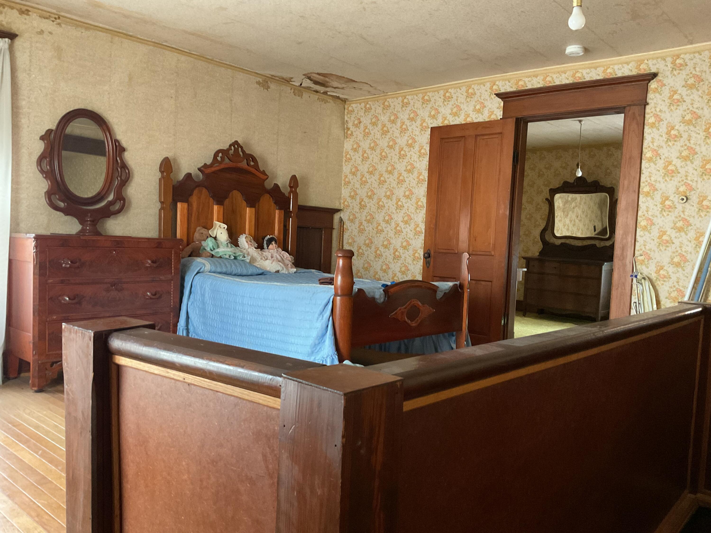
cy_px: 266
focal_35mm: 29
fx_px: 596
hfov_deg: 61.7
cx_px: 356
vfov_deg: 48.2
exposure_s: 1/40
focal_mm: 3
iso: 320
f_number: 1.8
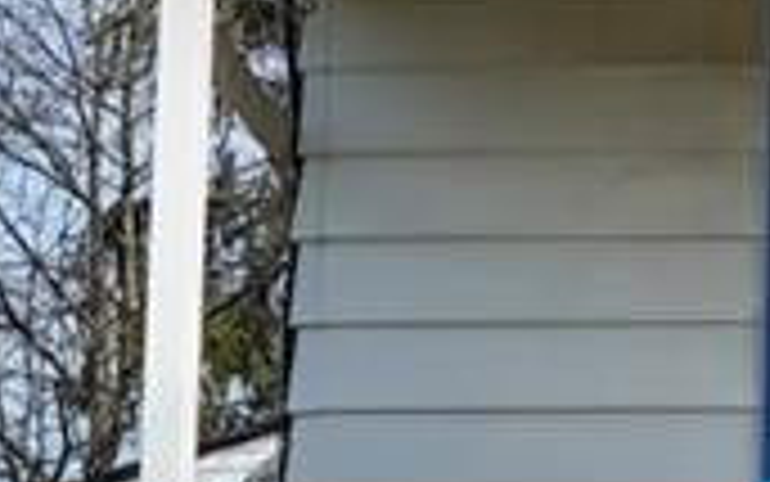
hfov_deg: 7.0
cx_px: 1999
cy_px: -77
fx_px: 5899
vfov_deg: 4.7
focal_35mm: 281
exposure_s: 1/320
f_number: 10
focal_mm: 46
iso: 100
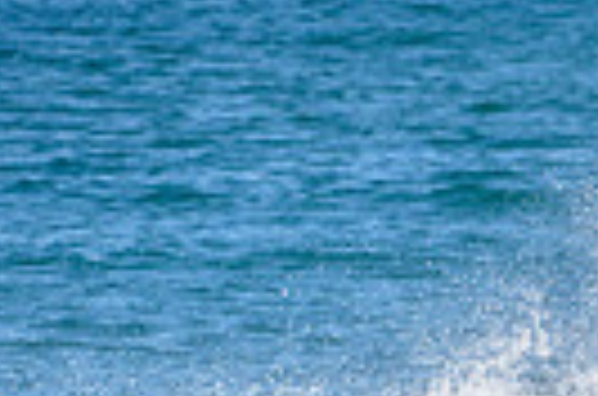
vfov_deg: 0.6
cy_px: 461
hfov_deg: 0.9
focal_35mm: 2187
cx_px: 1106
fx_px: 36242
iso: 180
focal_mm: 500
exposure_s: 1/2000
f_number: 5.6
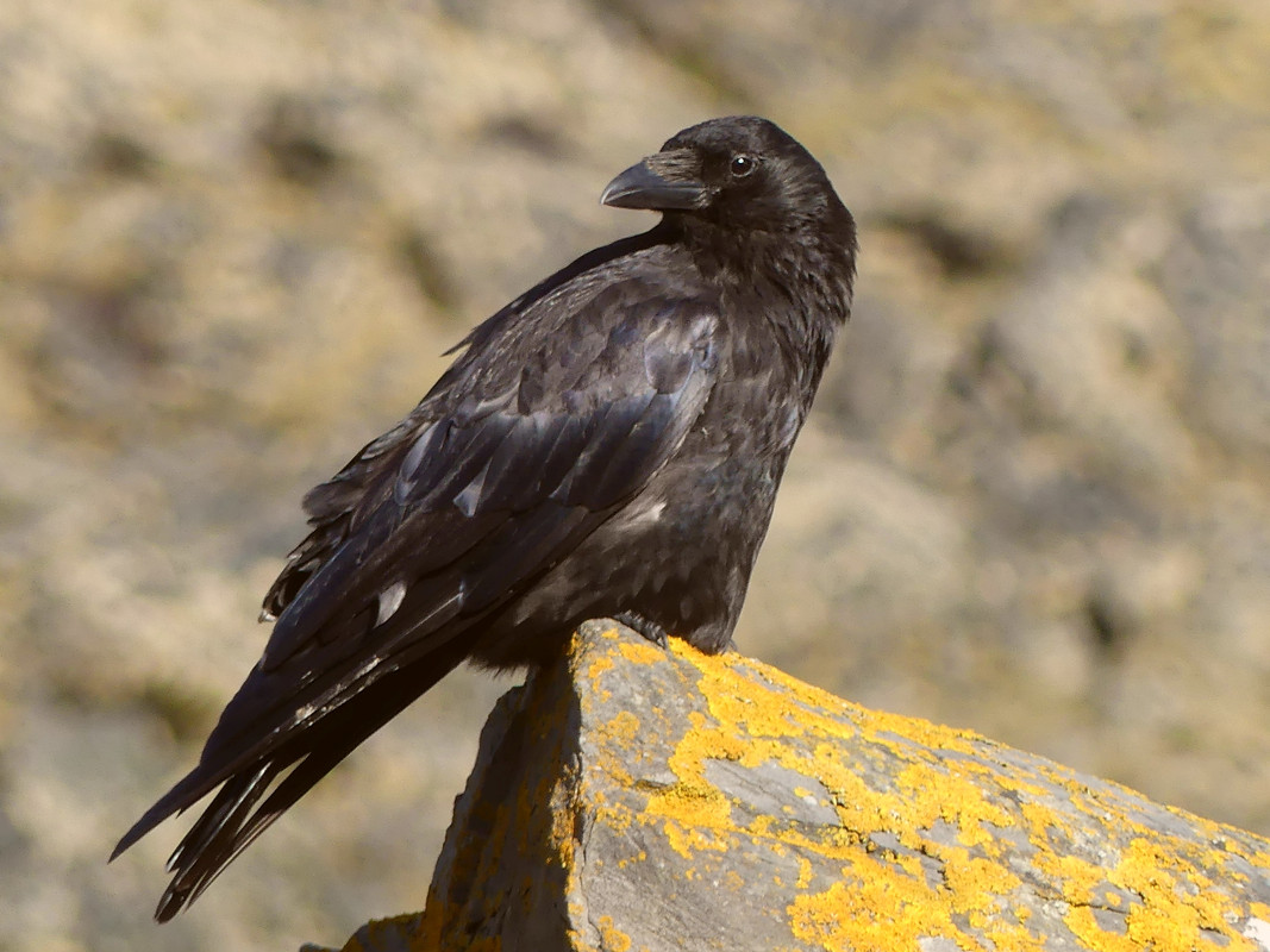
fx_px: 44021
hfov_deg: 1.7
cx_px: 635
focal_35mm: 1200
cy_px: 476
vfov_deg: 1.2
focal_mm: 108
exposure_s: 1/500
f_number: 4
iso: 100
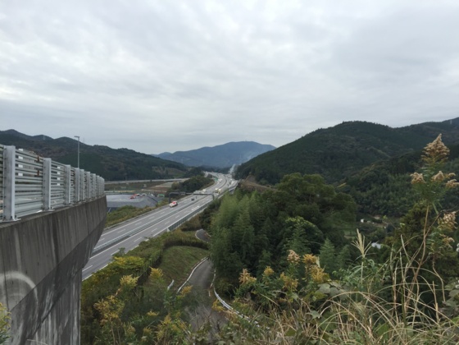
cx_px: 230
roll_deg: -0.7
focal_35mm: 29
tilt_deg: -3.1
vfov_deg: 48.2
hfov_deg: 61.7
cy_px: 172
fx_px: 385
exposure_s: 1/247
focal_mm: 4.15
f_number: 2.2
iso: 32
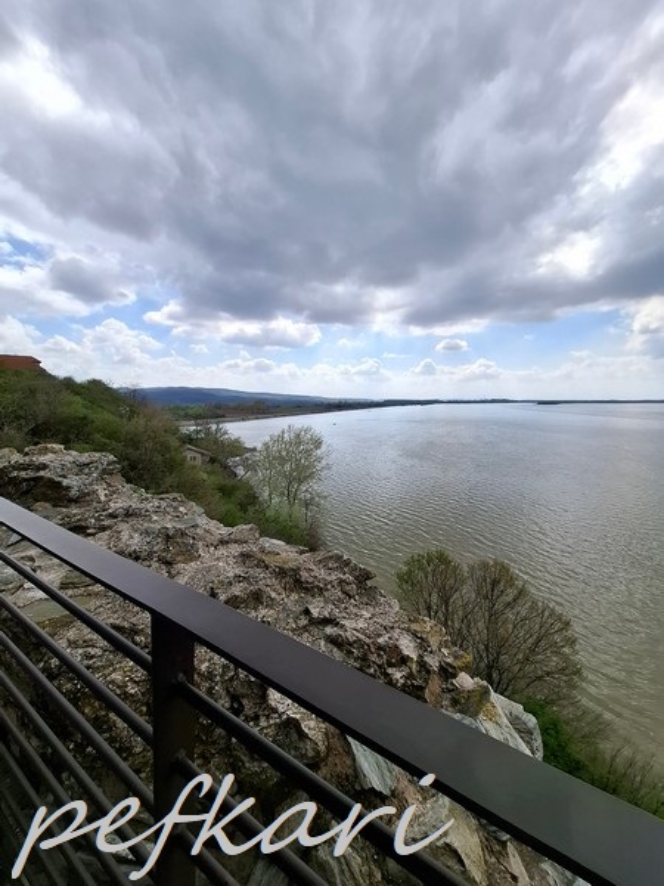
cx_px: 332
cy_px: 443
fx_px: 332
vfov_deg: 106.2
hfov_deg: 89.9
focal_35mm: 13
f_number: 2.2
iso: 40
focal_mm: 1.74
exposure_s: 1/1250
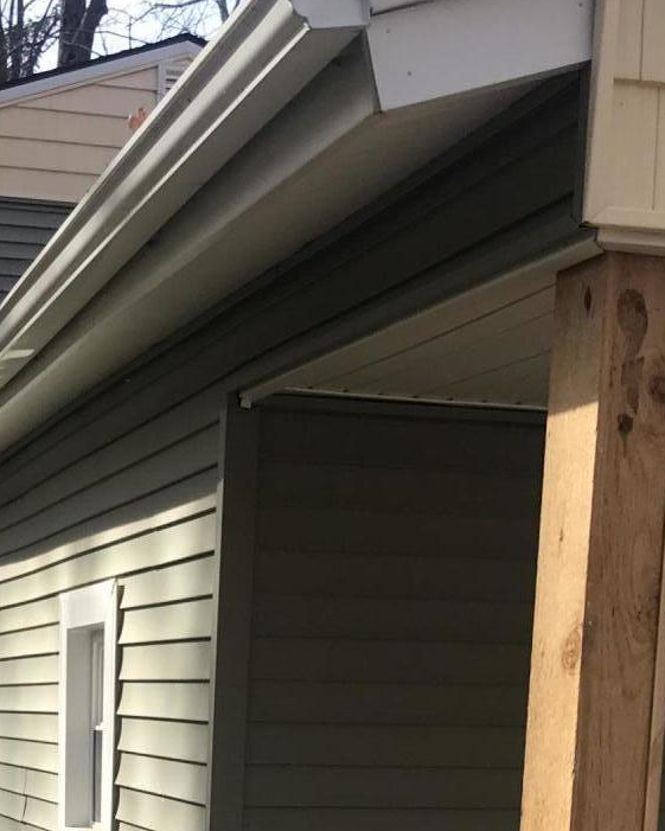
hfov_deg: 19.4
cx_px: 120
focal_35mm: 78
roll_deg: -0.5
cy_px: 972
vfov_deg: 22.7
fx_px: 1919
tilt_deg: -6.3
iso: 20
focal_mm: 3.99
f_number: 1.8
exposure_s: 1/840
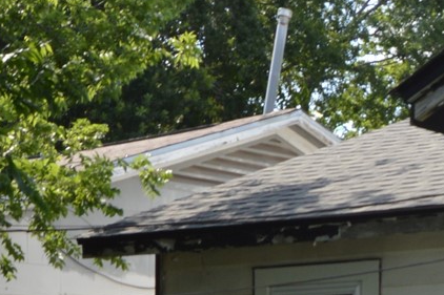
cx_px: 761
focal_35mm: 139
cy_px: 581
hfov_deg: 13.5
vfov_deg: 9.3
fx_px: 1714
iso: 110
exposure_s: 1/125
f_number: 8
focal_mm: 18
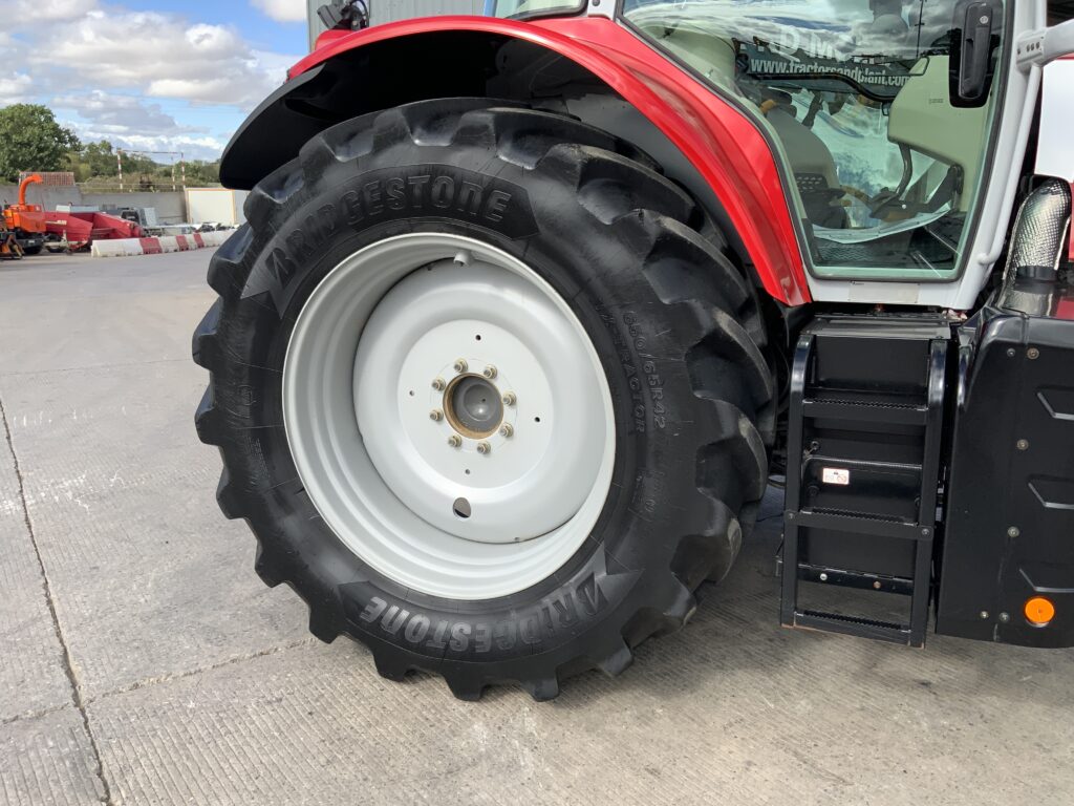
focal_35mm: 29
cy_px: 403
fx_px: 900
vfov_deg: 48.2
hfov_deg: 61.7
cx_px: 537
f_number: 1.8
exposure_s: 1/759
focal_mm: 3
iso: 16
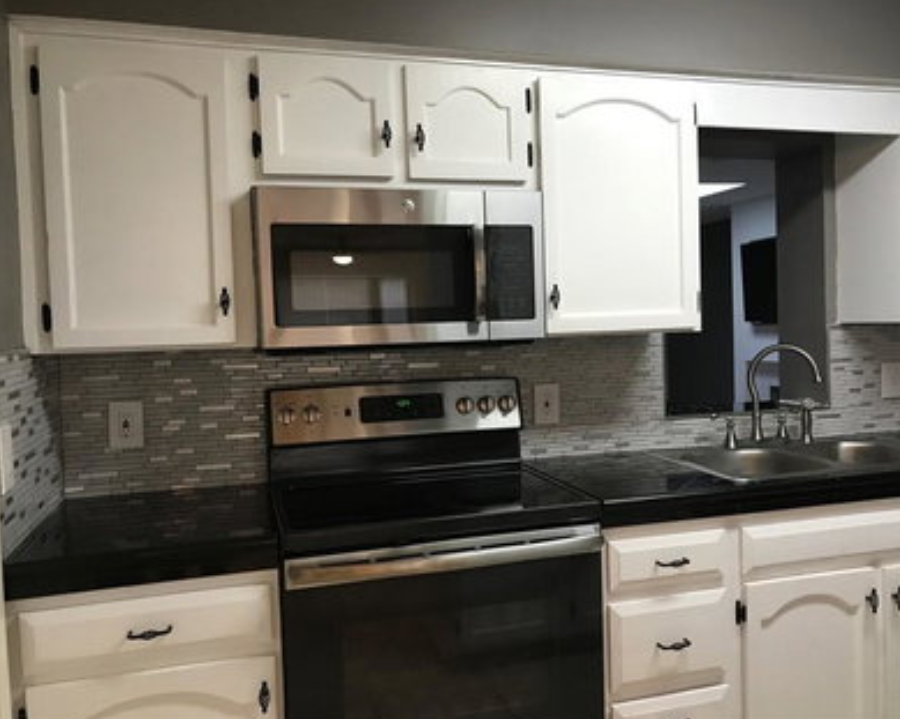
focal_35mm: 30
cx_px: 487
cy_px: 361
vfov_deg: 48.5
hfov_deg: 58.7
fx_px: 799
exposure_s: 1/15
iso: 50
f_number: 1.8
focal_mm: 3.99
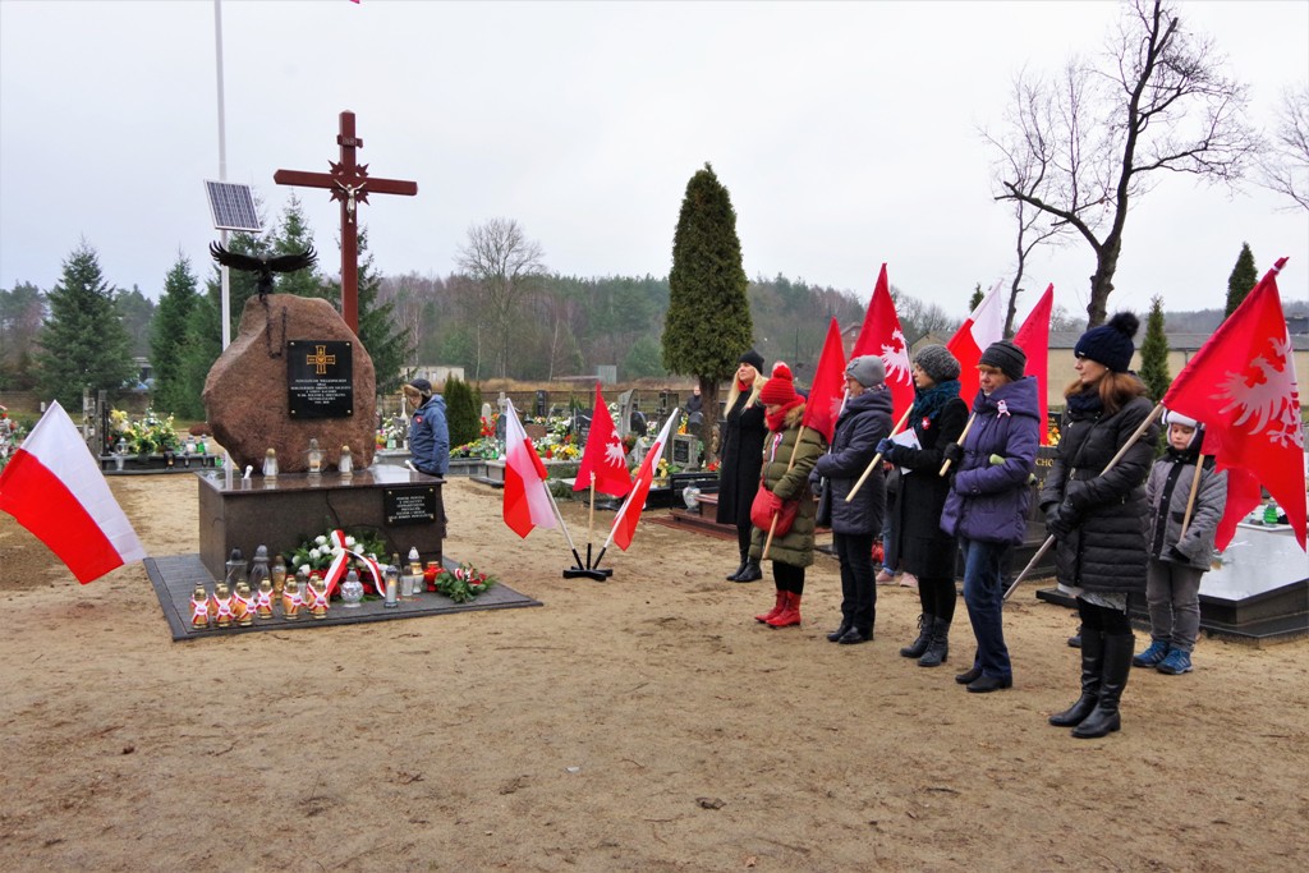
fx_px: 982
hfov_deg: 67.4
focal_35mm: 27
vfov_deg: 47.9
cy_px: 436
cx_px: 654
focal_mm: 18
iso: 1600
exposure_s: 1/125
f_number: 10
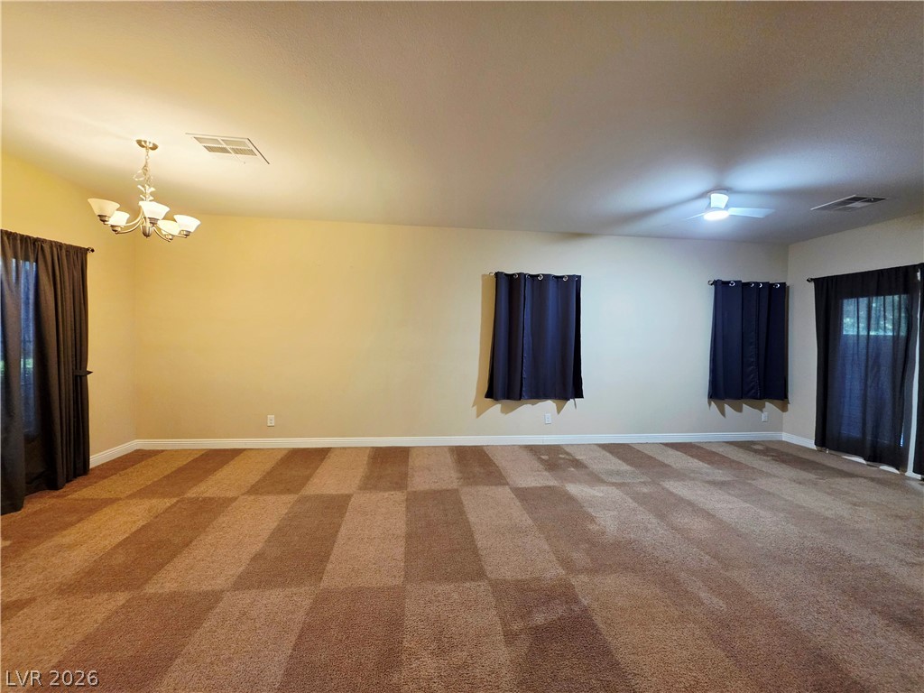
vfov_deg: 89.9
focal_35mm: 13
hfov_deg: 106.2
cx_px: 462
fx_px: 347
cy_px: 346
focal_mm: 2.2
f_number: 1.9
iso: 160
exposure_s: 1/60.2
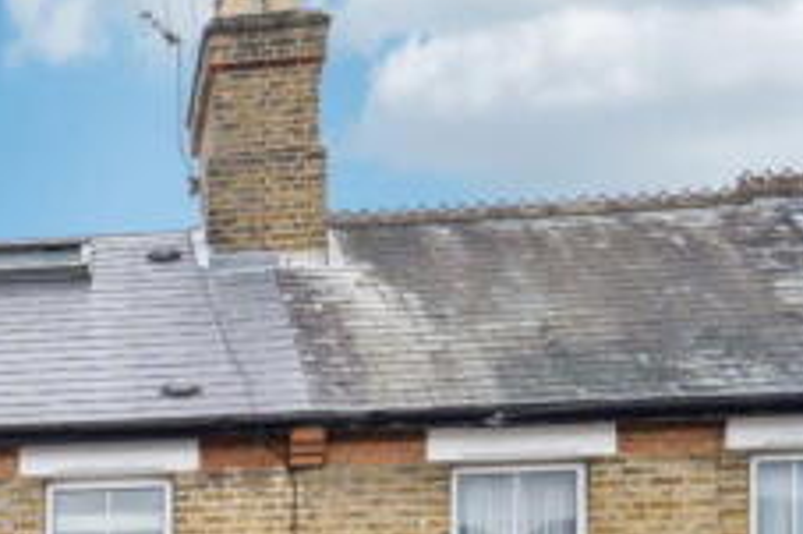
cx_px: -302
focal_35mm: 101
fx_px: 2251
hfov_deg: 18.5
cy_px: 698
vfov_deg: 13.1
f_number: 5.6
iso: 320
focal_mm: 35
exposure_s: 1/40
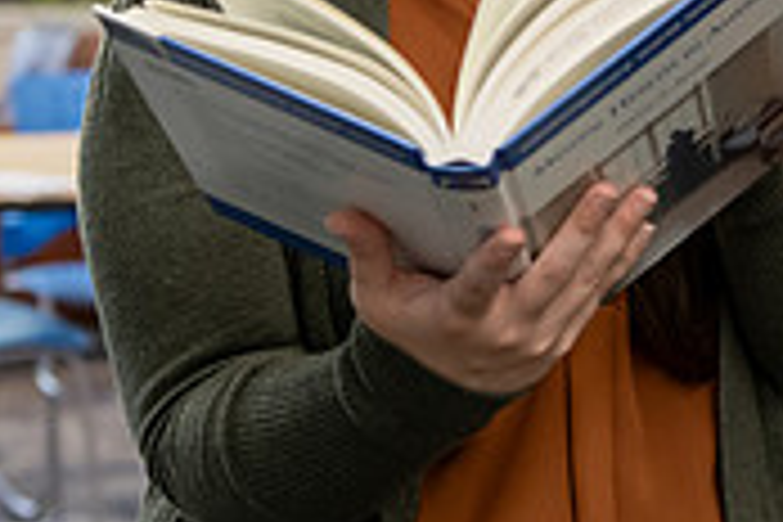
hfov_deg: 13.8
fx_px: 3197
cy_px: 38
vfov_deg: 9.3
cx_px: 724
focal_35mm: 147
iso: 1000
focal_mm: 44
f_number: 3.2
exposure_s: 1/200
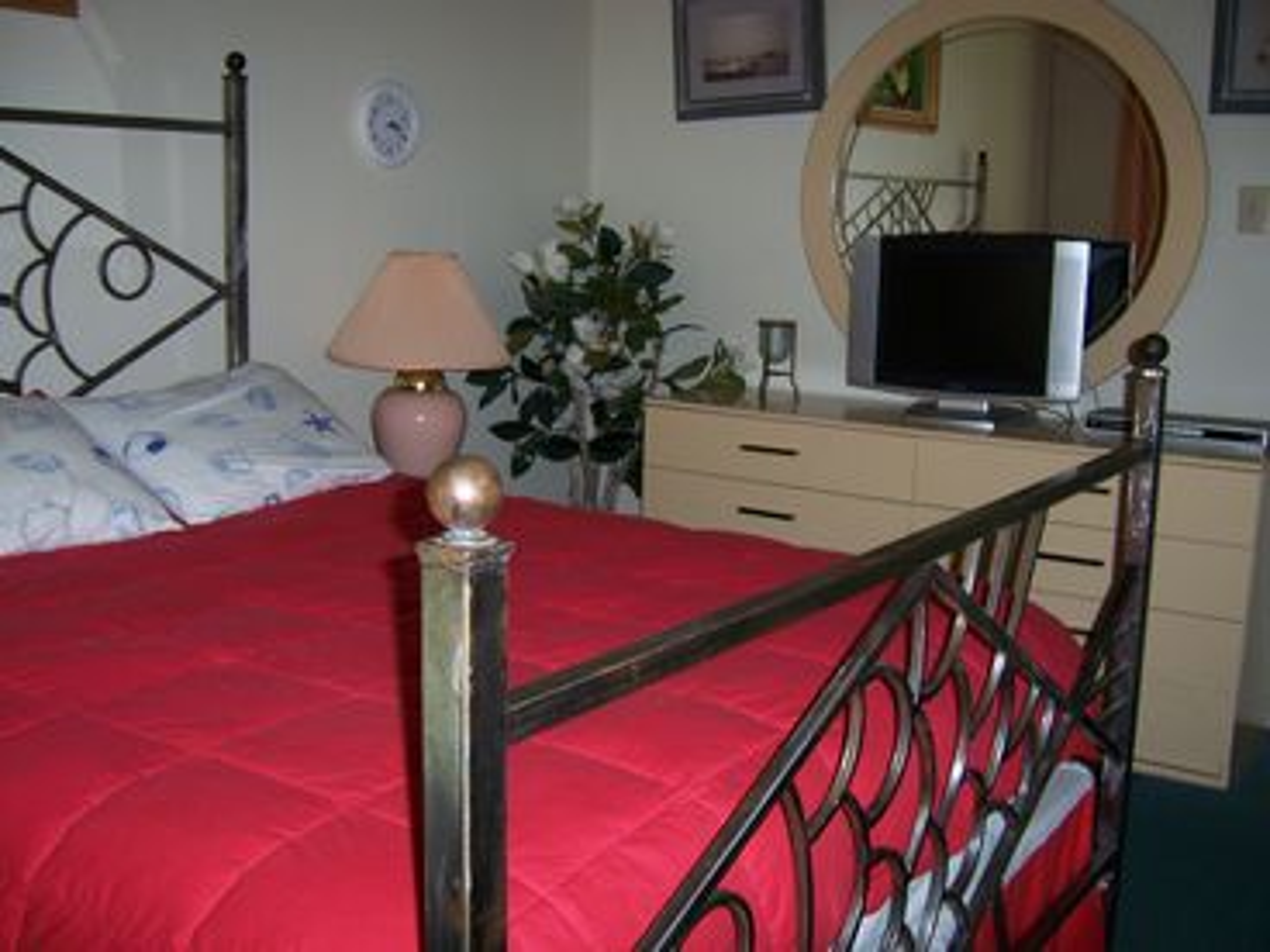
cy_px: 476
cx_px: 635
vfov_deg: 39.7
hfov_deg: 51.4
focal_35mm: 36
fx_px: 1321
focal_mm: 6
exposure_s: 1/60
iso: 100
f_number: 2.8
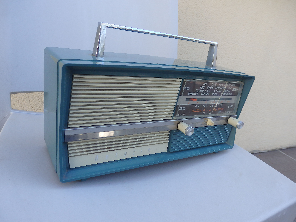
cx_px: 148
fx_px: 214
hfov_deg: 69.4
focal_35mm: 25
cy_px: 111
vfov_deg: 54.9
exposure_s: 1/320
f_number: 3
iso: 125
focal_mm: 4.5
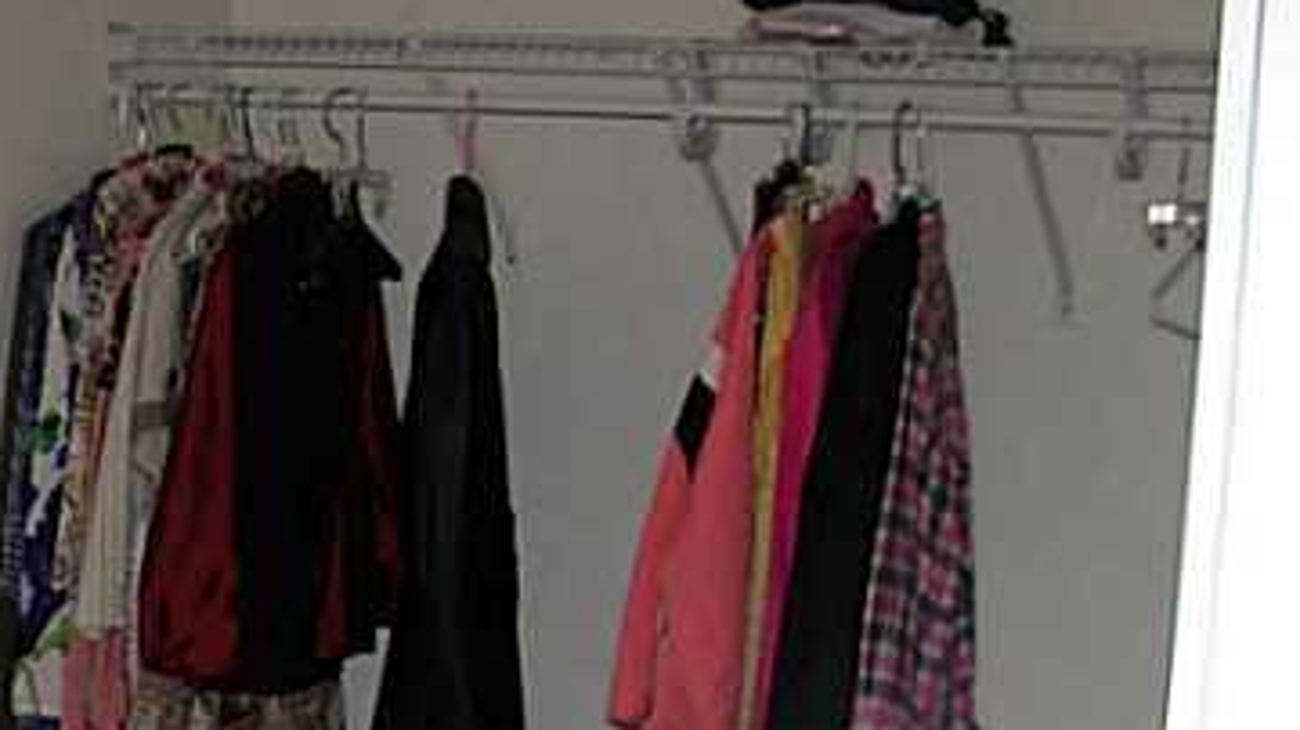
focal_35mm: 92
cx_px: -7
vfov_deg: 12.7
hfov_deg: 22.3
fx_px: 3169
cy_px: 932
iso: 118
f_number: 2.9
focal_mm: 6.3
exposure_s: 1/33.9
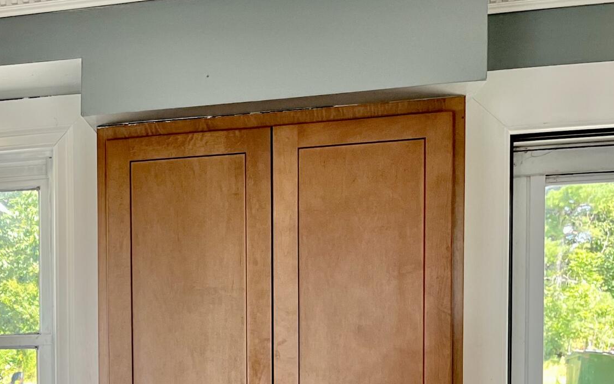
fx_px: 1238
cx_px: -172
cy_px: 414
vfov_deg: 17.1
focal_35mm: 74
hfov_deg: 24.5
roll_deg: +1.5
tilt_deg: -4.0
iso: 50
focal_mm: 5.1
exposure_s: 1/120
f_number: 1.6
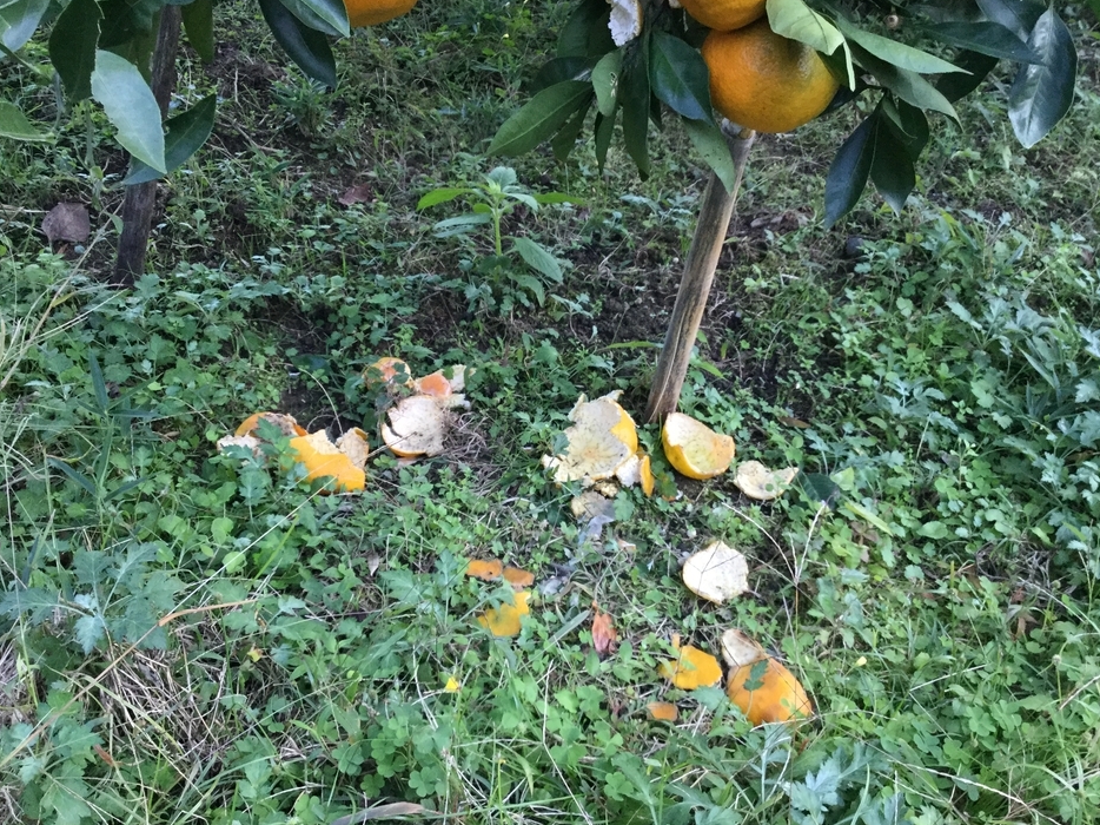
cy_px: 423
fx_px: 1080
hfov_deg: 54.0
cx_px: 534
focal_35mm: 34
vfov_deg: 41.8
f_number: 2.4
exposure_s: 1/30
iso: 40
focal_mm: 3.3
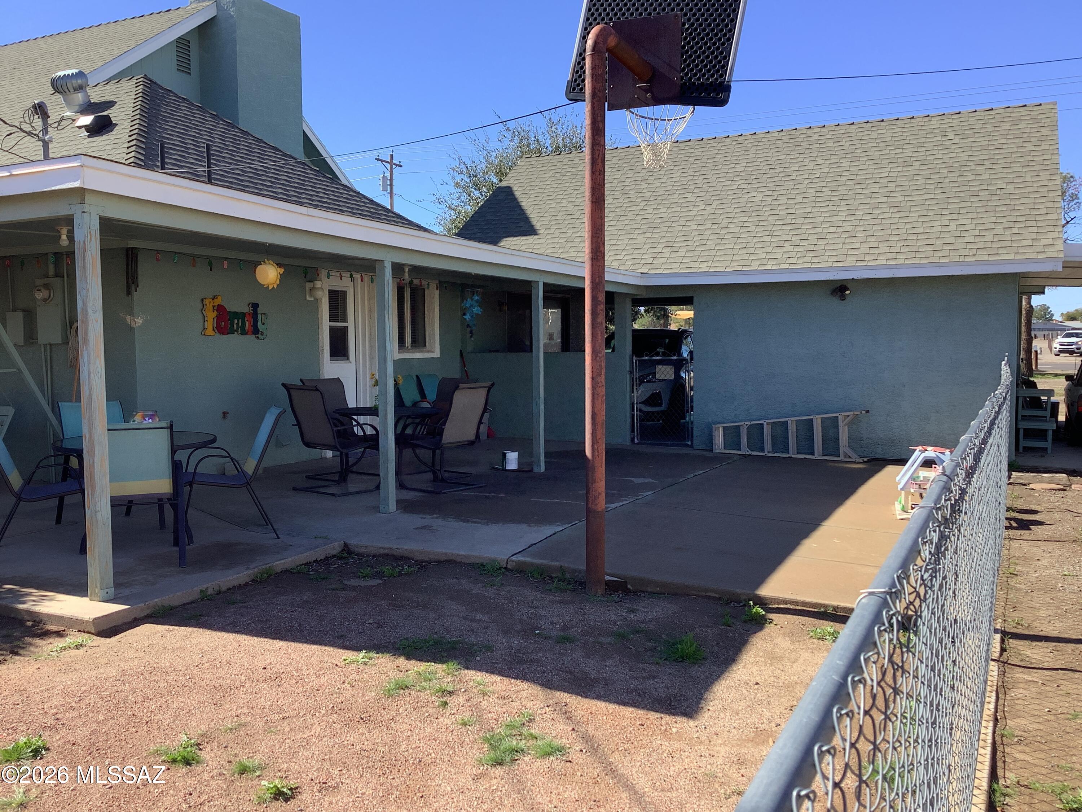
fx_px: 969
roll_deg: +1.1
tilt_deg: -4.4
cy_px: 406
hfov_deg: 58.4
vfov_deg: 45.4
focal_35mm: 31
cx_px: 541
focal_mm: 3.3
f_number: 2.4
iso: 25
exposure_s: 1/500
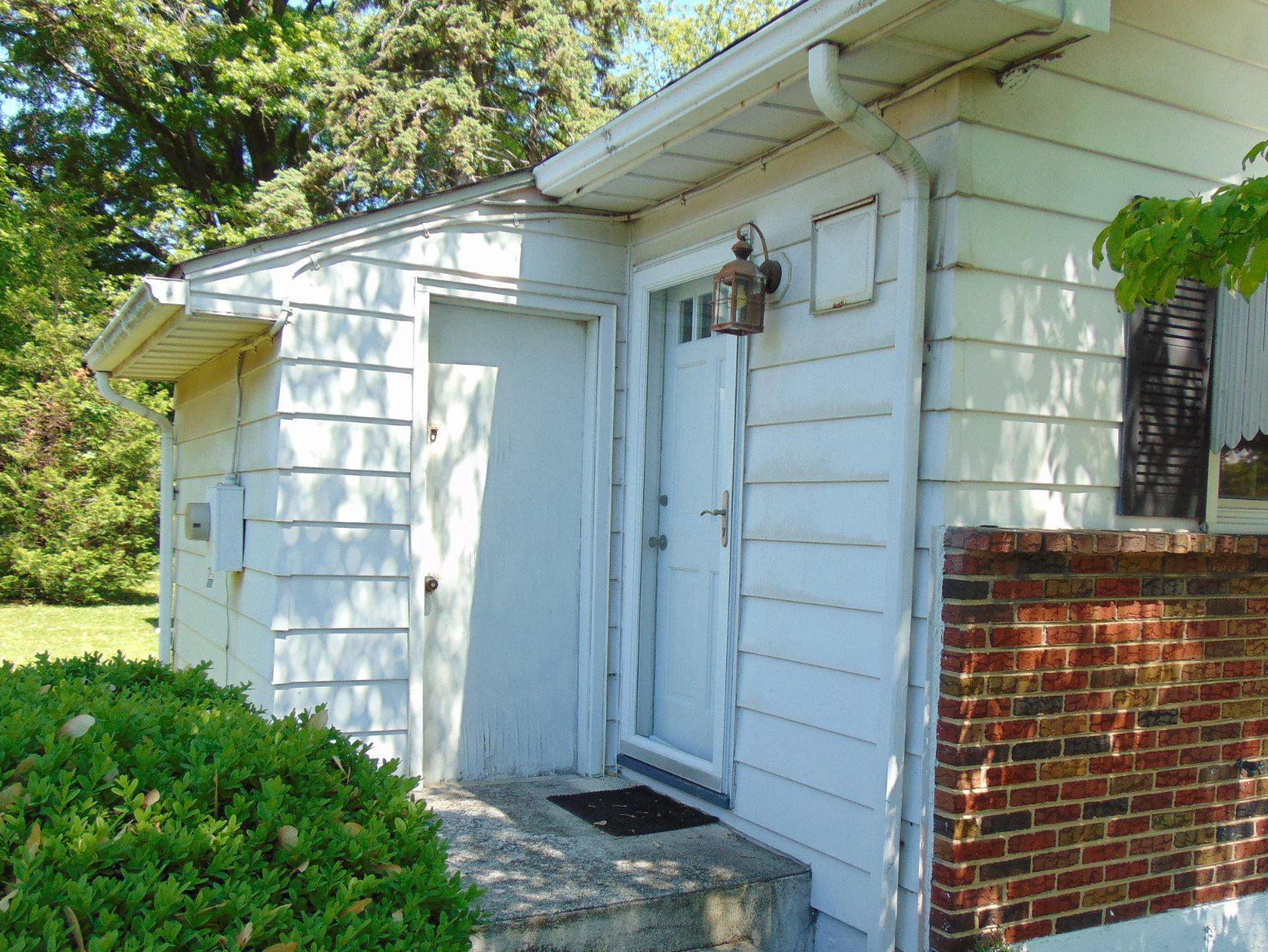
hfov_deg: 56.8
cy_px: 589
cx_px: 676
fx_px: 1172
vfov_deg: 43.9
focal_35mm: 32
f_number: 3
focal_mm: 4.5
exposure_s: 1/320
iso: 80
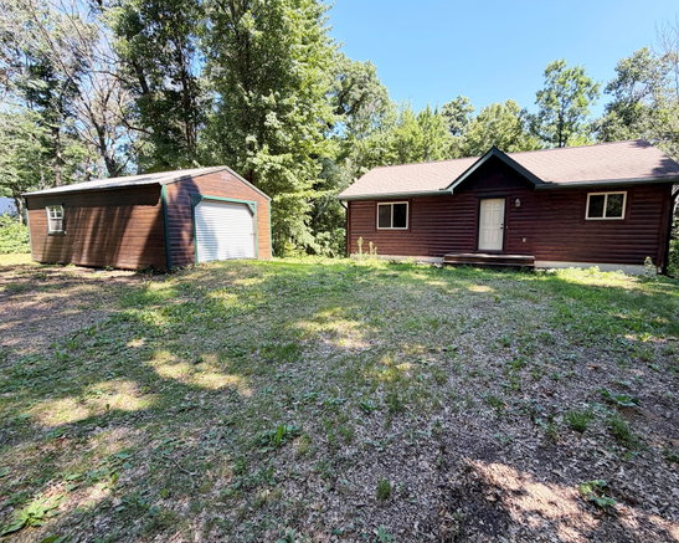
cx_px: 362
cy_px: 267
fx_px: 301
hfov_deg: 96.7
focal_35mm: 15
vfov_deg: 84.0
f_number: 2.2
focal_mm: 2.22
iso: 40
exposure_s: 1/175
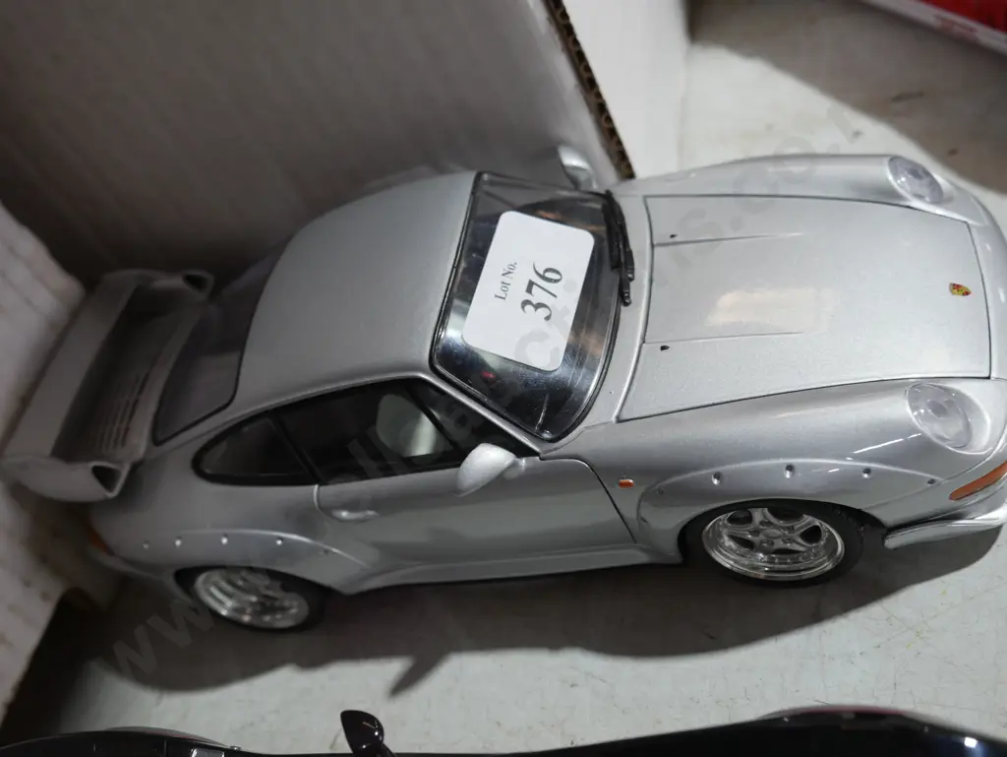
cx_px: 504
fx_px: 1164
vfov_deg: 36.0
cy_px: 378
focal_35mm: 40
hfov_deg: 46.8
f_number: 4.4
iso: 400
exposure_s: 1/60
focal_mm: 20
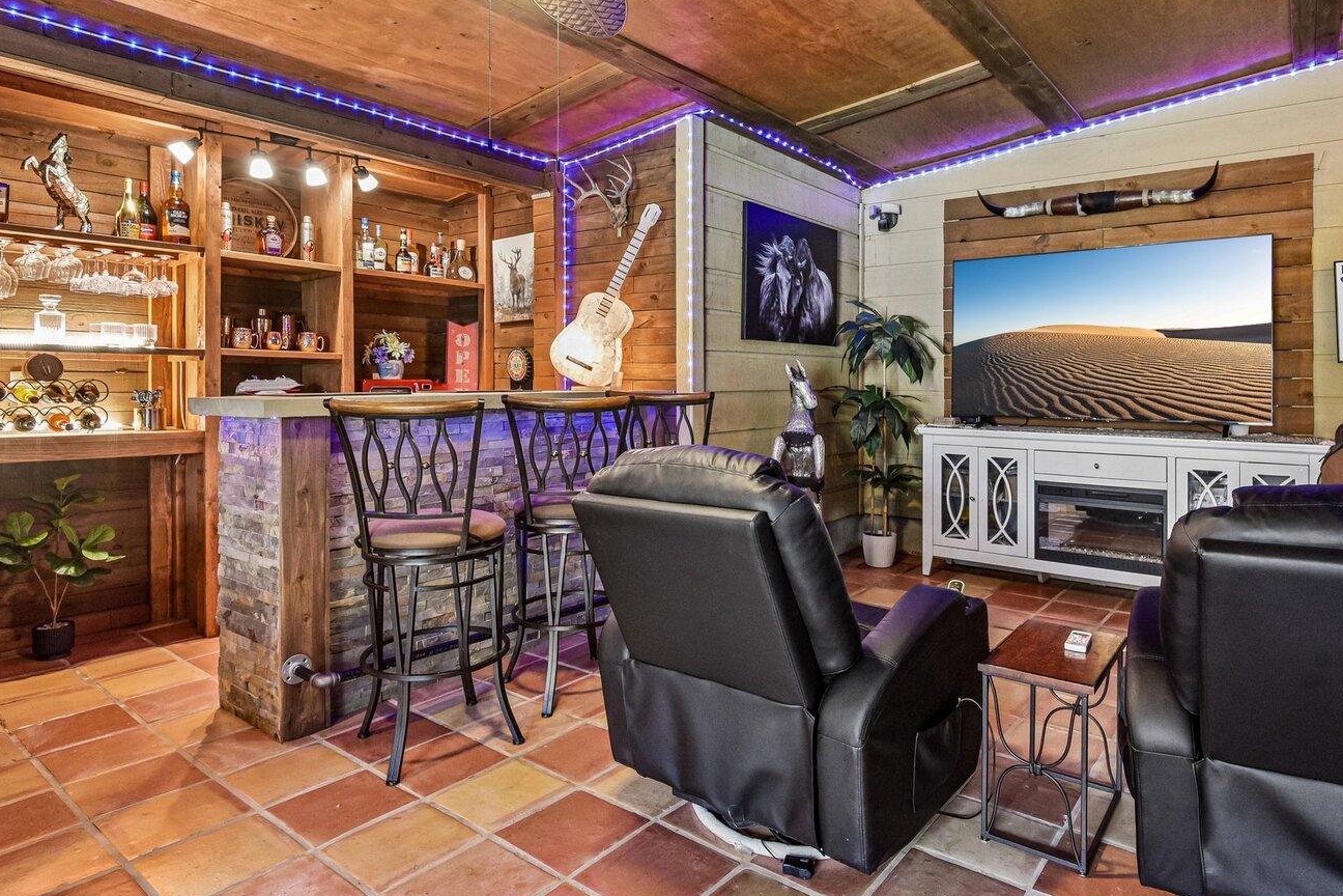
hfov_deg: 83.3
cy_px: 391
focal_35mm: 20
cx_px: 777
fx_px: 746
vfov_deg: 61.7
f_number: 8
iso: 5000
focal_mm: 16
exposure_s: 1/15
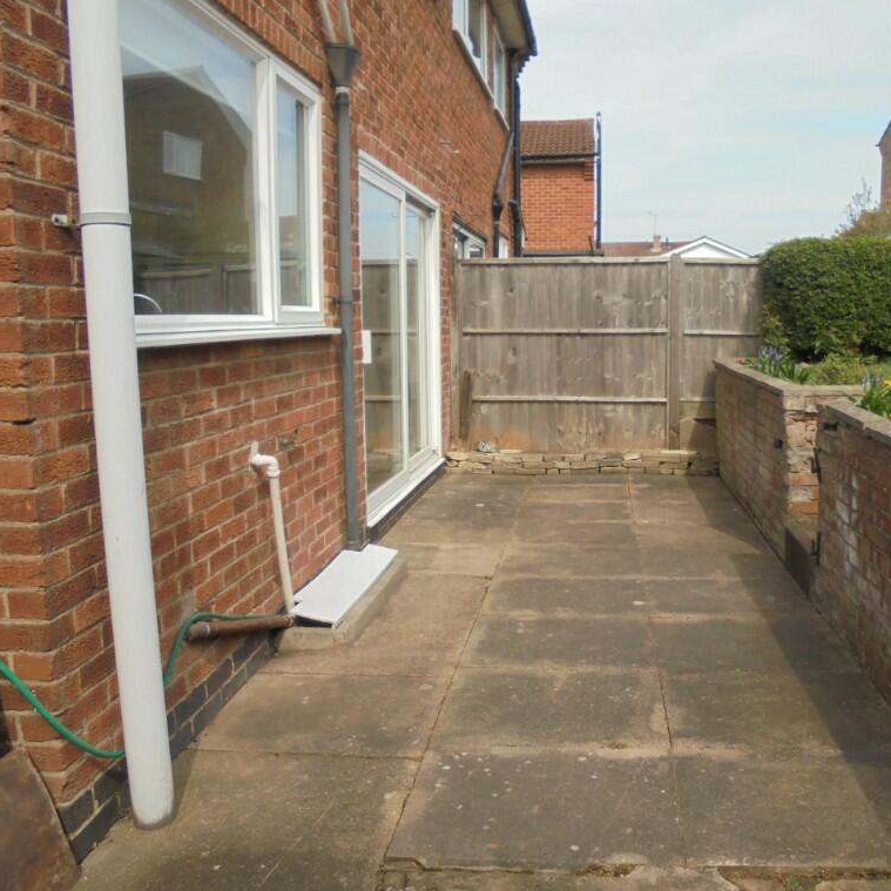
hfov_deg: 52.2
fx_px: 903
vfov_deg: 52.5
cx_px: 528
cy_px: 441
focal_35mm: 31
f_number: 3.5
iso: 100
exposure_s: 1/640
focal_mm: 4.6
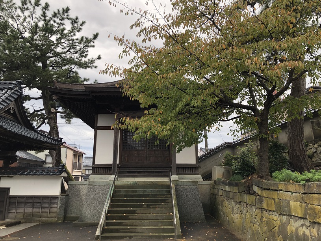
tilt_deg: +13.6
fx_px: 260
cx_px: 160
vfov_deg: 49.7
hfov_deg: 63.5
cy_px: 120
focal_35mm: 28
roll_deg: +0.6
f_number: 1.8
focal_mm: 3.99
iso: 20
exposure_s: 1/276
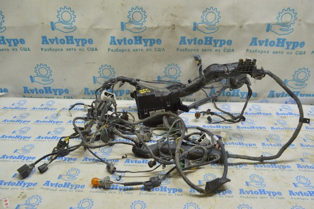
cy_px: 104
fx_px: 235
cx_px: 157
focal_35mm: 27
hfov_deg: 67.4
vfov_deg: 47.9
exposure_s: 1/20
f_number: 5.6
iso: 400
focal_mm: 18
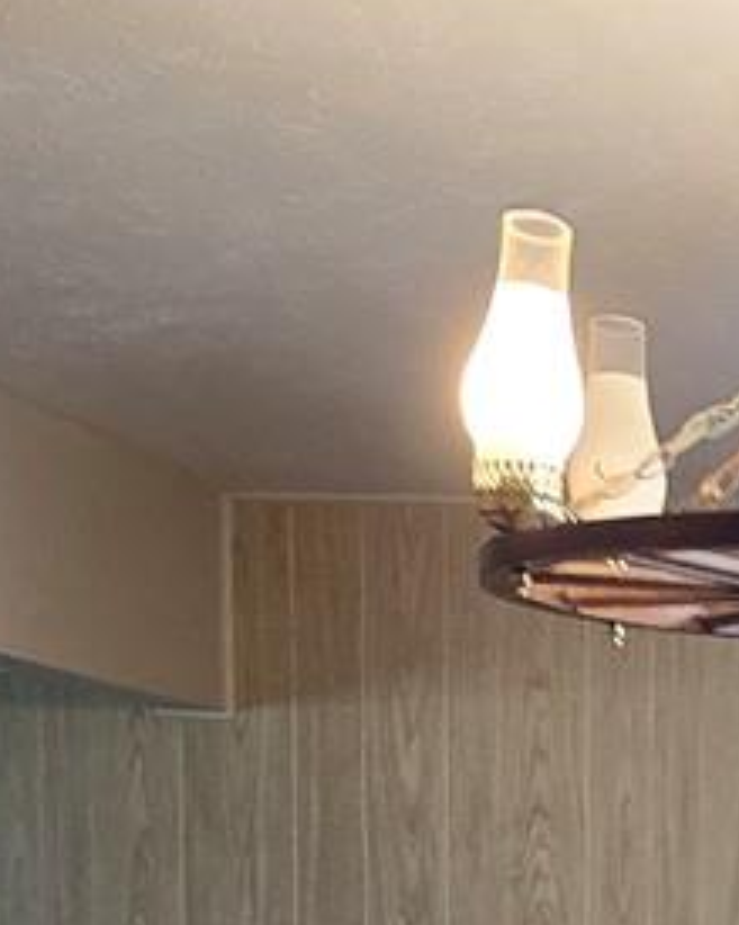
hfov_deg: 17.5
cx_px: 1252
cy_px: 1182
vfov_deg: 23.0
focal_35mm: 74
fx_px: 2024
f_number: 2.2
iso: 160
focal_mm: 2.2
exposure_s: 1/60
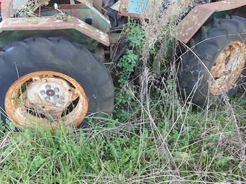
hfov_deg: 48.9
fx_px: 270
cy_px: 69
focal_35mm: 38
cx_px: 139
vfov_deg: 37.5
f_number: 1.8
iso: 80
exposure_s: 1/60
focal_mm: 5.23
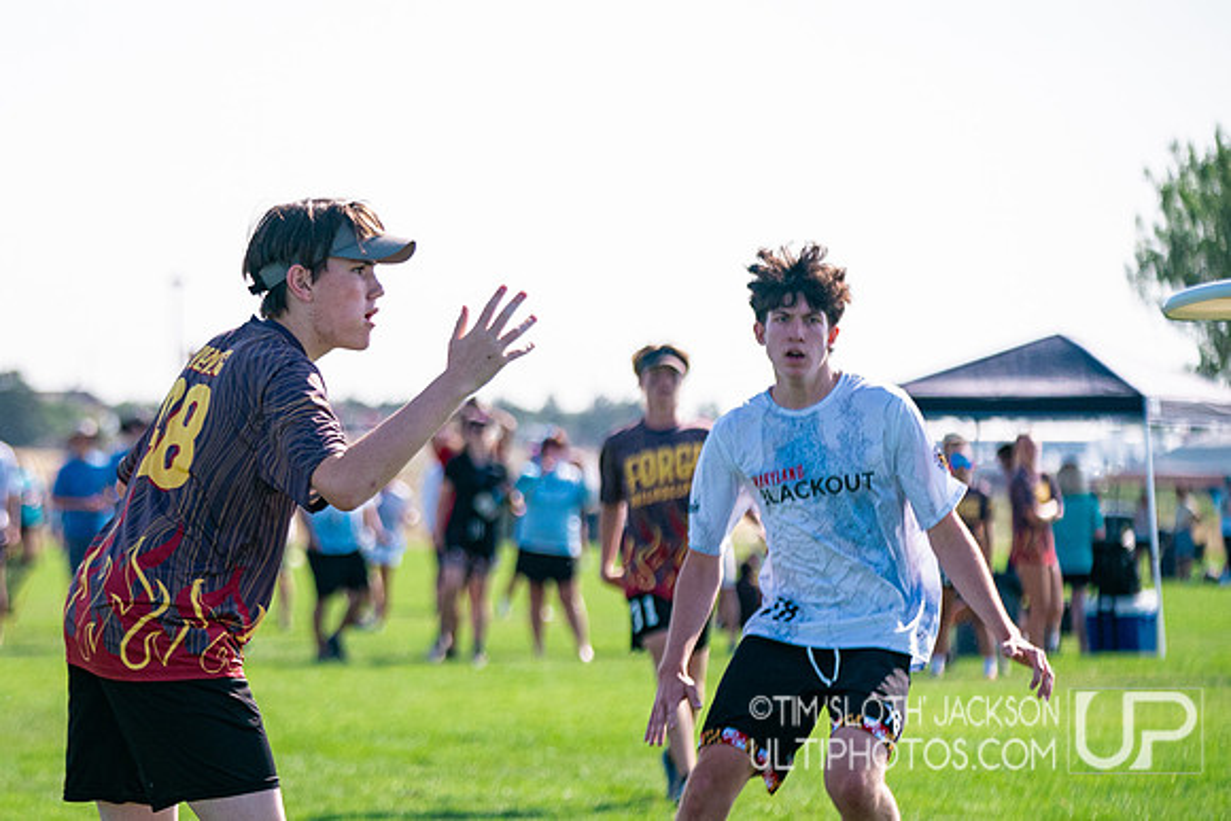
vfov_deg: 7.9
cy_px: 600
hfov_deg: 11.7
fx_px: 5973
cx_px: 197
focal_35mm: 175
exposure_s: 1/12800
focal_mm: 104
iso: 1000
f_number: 2.8
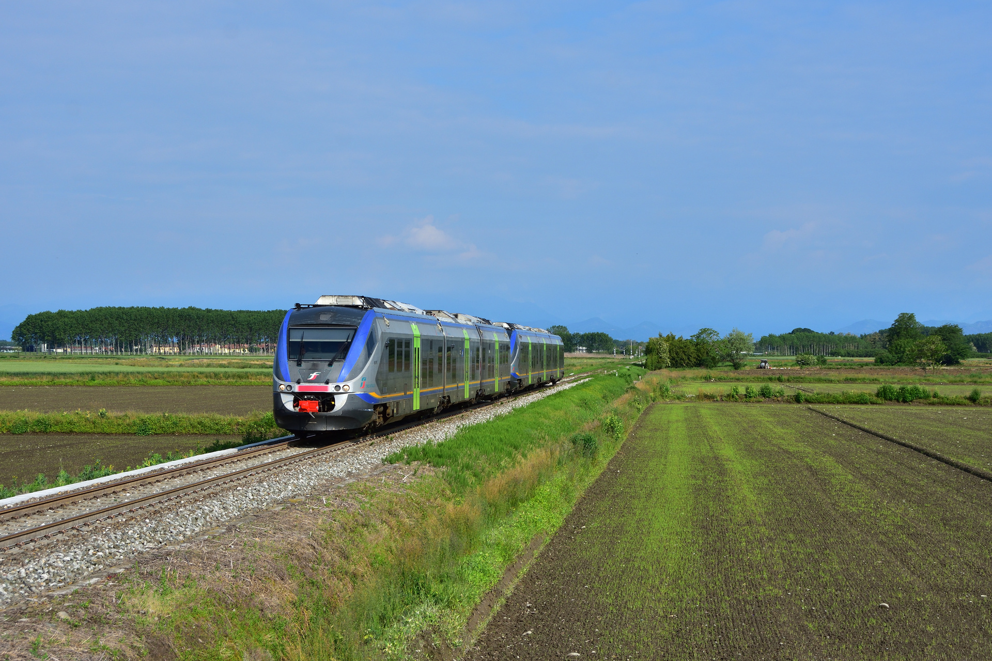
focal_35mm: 60
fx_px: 1653
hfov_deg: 33.4
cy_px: 330
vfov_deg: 22.6
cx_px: 496
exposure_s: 1/800
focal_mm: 40
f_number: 7.1
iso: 200
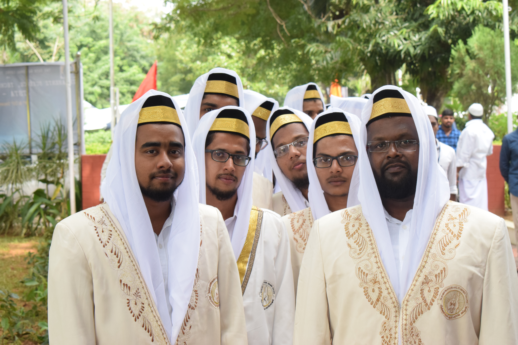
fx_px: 1187
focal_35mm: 82
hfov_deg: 24.6
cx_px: 259
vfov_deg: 16.6
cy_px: 172
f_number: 8
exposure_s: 1/200
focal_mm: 55
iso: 1250
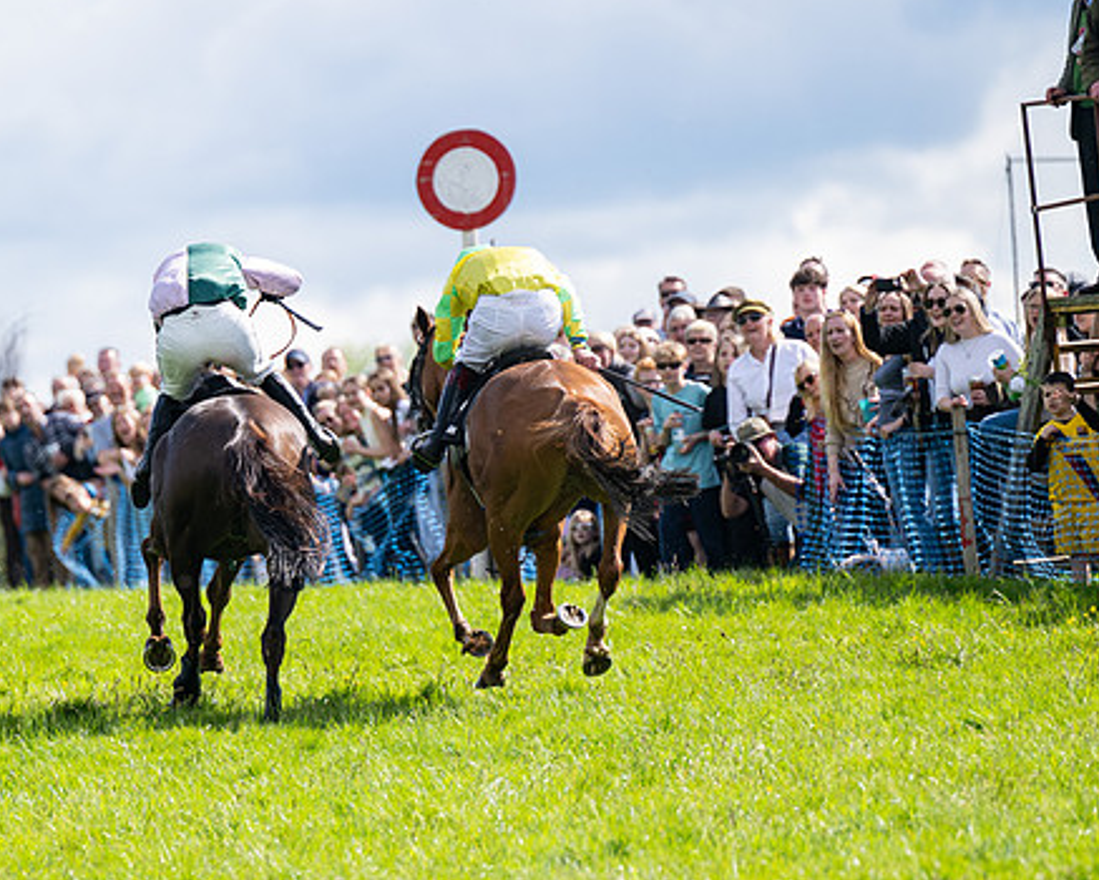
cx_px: 270
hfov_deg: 4.2
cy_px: 504
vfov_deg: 3.4
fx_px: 14871
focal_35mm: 457
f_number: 4
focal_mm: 280
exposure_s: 1/1600
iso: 200
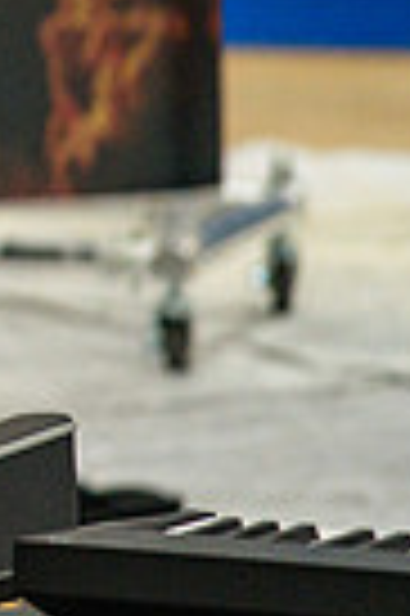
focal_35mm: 846
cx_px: -811
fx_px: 14488
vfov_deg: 2.4
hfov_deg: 1.6
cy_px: -7
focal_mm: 200
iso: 3600
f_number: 4
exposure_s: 1/500
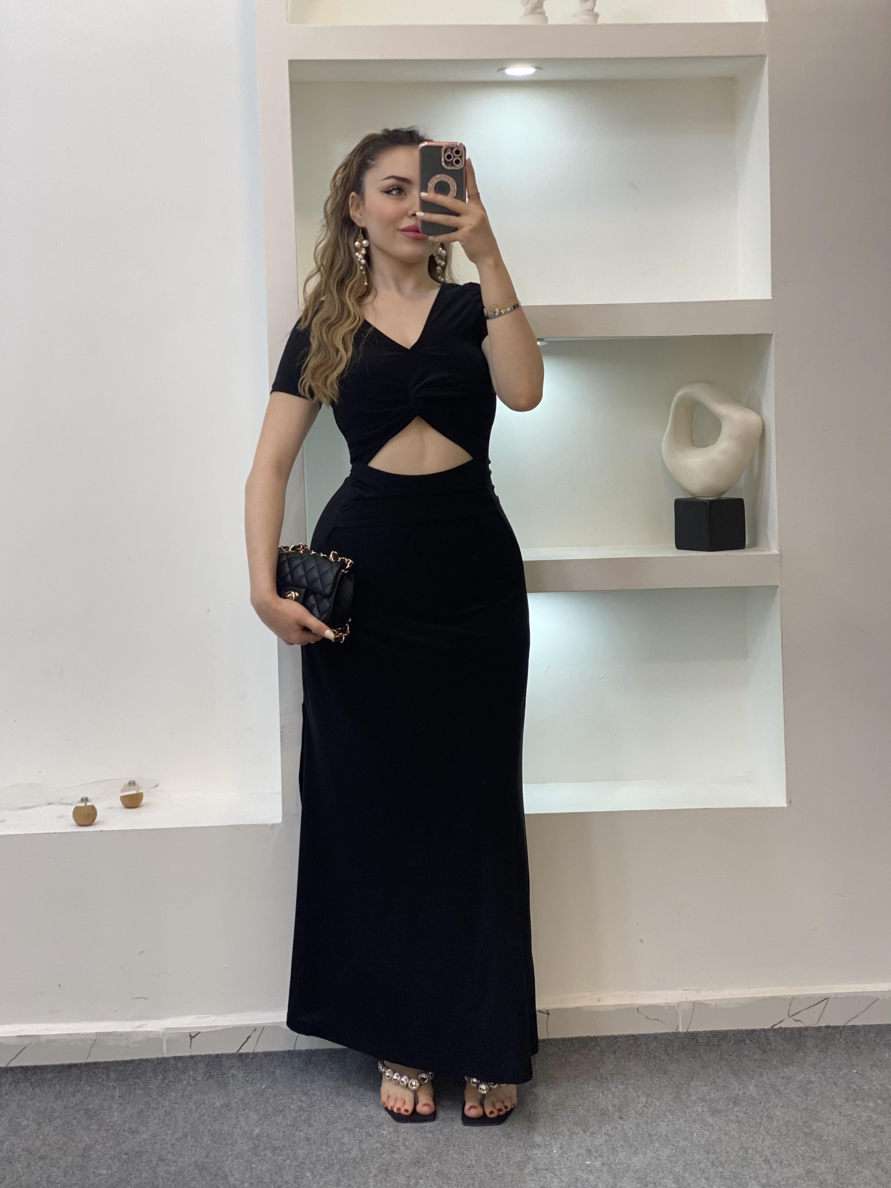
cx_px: 446
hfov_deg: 28.0
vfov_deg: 36.8
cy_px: 594
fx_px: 1785
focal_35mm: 52
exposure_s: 1/122
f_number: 2
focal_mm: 6
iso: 100
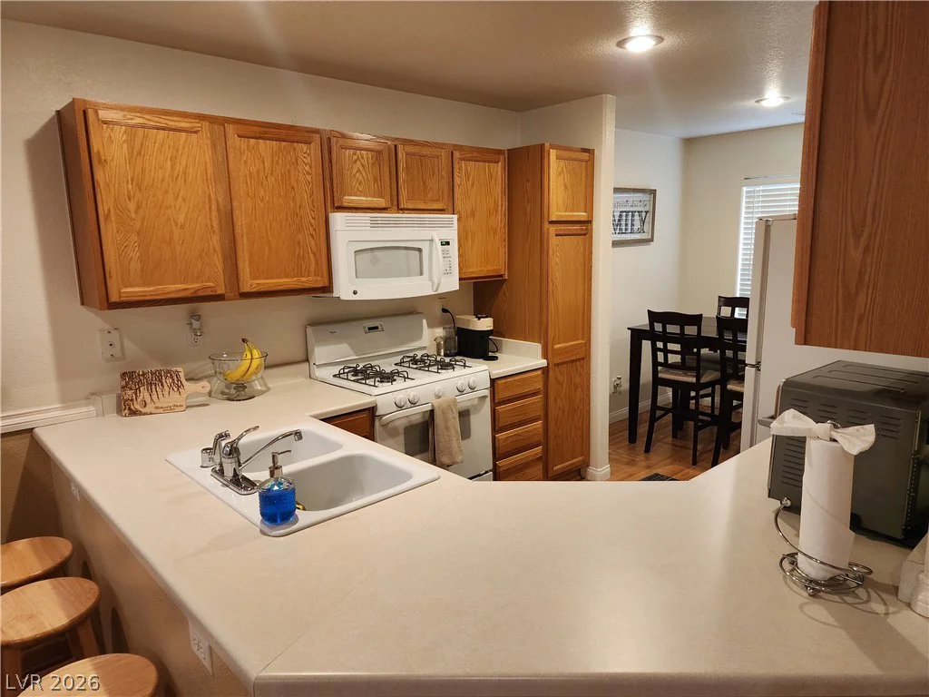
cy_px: 348
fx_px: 617
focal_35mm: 23
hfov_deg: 73.9
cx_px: 464
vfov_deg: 58.9
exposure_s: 1/120
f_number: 1.8
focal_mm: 6.4
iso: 640
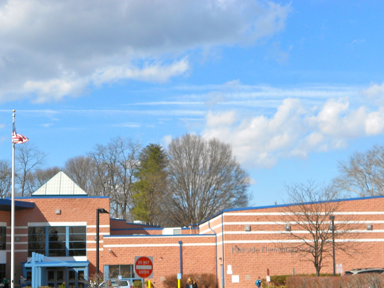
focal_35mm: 57
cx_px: 188
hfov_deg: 33.8
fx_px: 632
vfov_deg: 25.6
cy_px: 167
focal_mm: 8.8
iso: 80
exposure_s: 1/800
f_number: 4.5
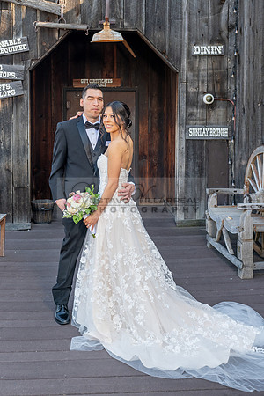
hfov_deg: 29.3
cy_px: 143
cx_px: 124
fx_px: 506
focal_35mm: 46
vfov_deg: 42.4
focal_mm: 24
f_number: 4.5
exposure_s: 1/160
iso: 200
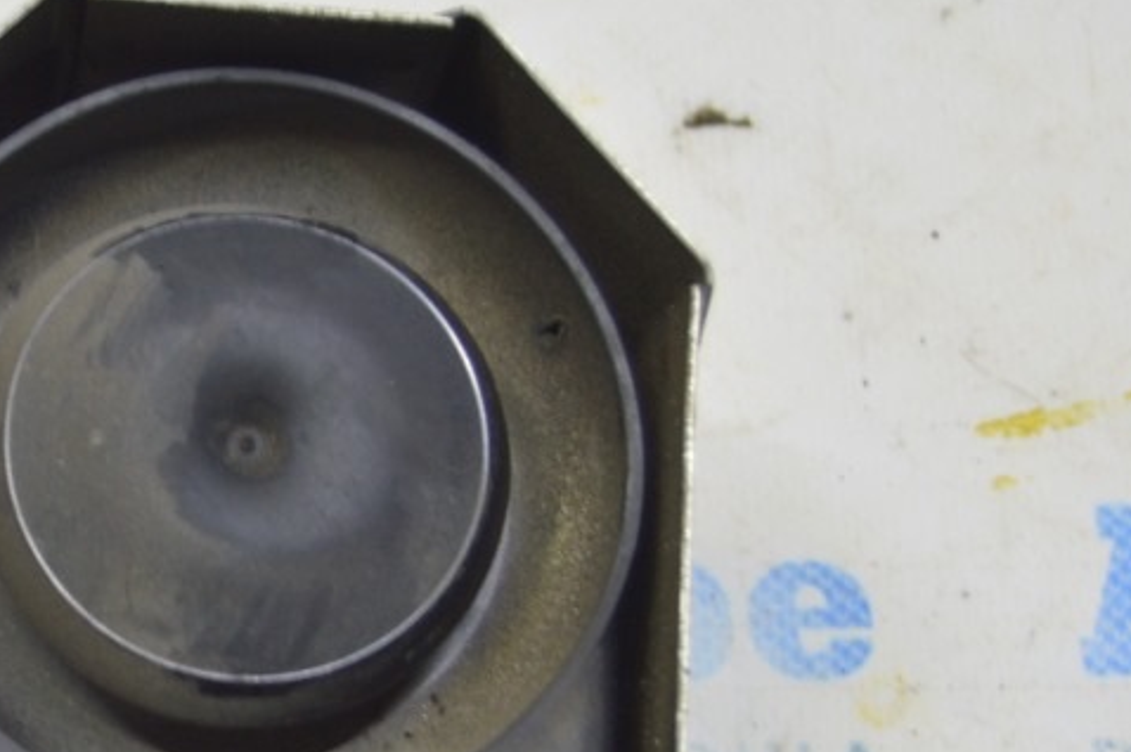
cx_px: 12
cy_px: 599
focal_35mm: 122
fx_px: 3830
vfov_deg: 11.2
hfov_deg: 16.5
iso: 400
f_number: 5.6
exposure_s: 1/20
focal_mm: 38
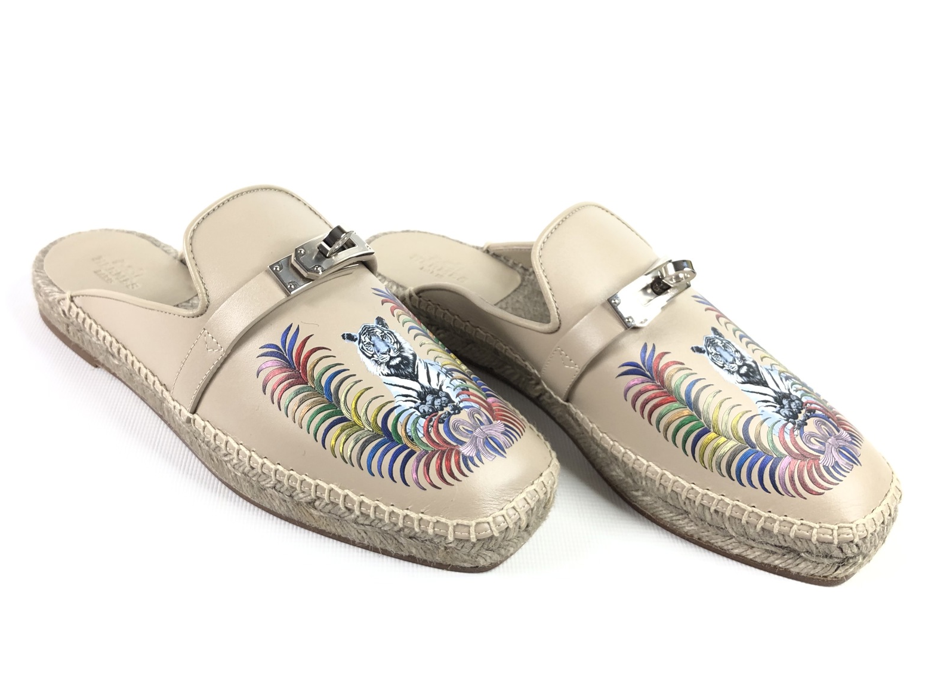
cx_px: 436
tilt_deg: -35.7
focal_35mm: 37
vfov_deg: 38.7
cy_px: 344
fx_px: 989
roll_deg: -5.3
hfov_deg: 50.1
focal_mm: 3.99
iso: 32
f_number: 1.8
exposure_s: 1/100
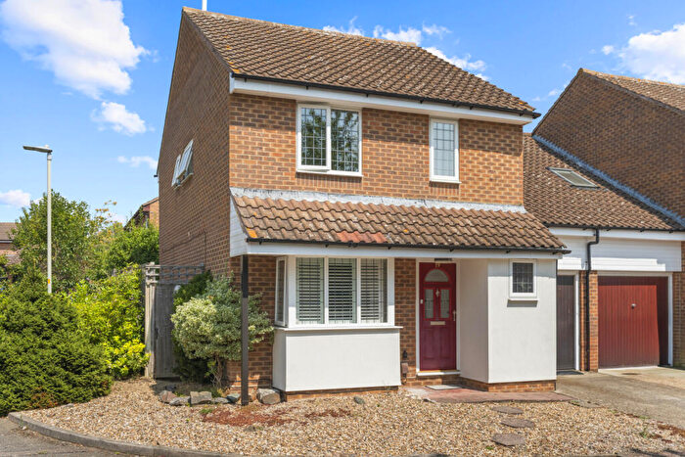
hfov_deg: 55.1
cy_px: 228
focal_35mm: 34
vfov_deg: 38.4
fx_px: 657
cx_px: 342
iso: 320
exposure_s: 1/200
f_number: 8
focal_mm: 34.5
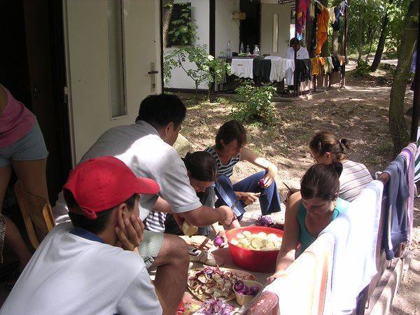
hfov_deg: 49.0
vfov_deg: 37.7
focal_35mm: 38
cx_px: 210
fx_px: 461
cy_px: 158
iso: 100
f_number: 2.8
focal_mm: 5.8
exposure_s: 1/142
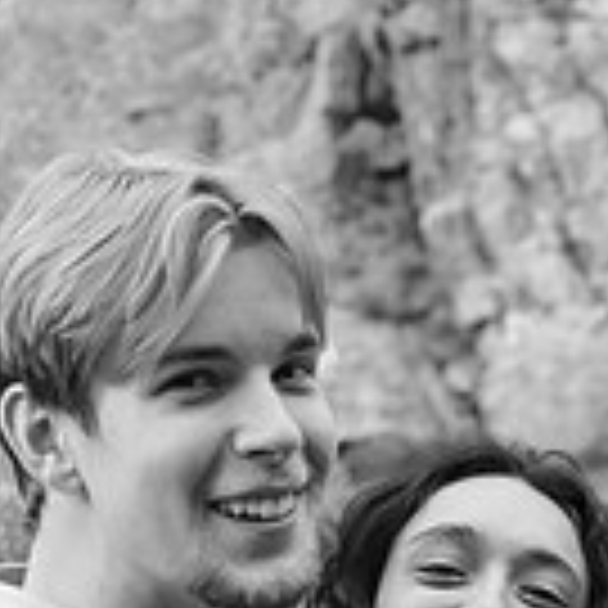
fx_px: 1967
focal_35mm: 99
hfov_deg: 17.2
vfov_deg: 17.4
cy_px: 513
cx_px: 617
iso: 800
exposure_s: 1/250
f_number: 3.2
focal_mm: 35
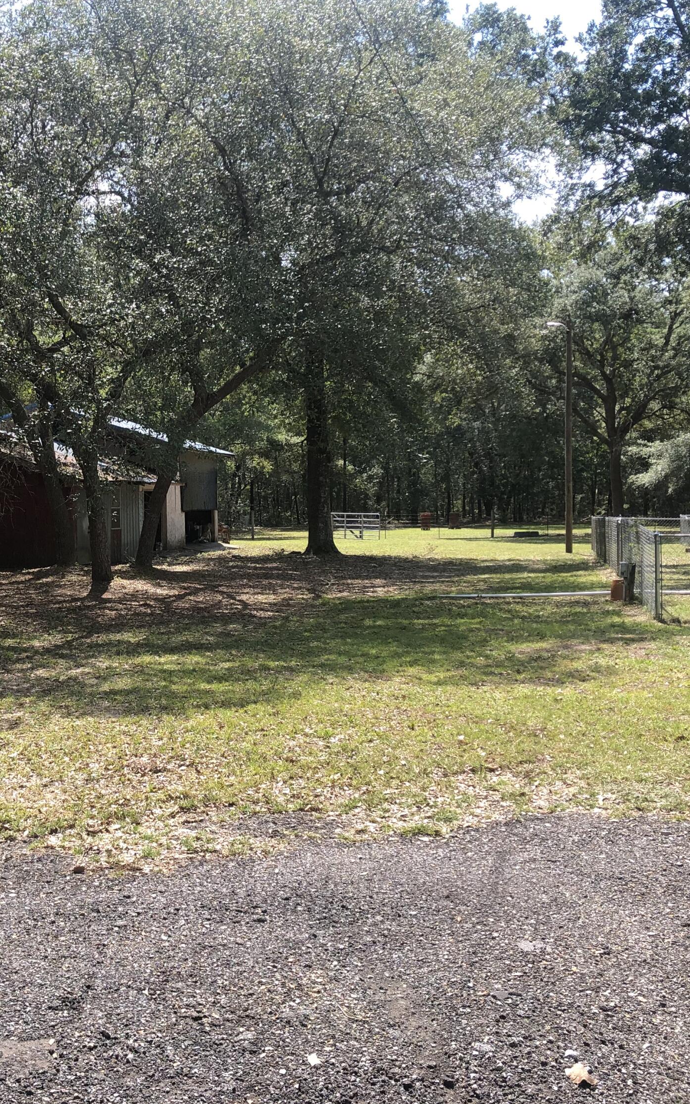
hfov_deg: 31.2
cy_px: 557
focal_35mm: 40
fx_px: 1204
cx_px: 140
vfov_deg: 49.3
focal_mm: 3.99
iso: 20
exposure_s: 1/533
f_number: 1.8
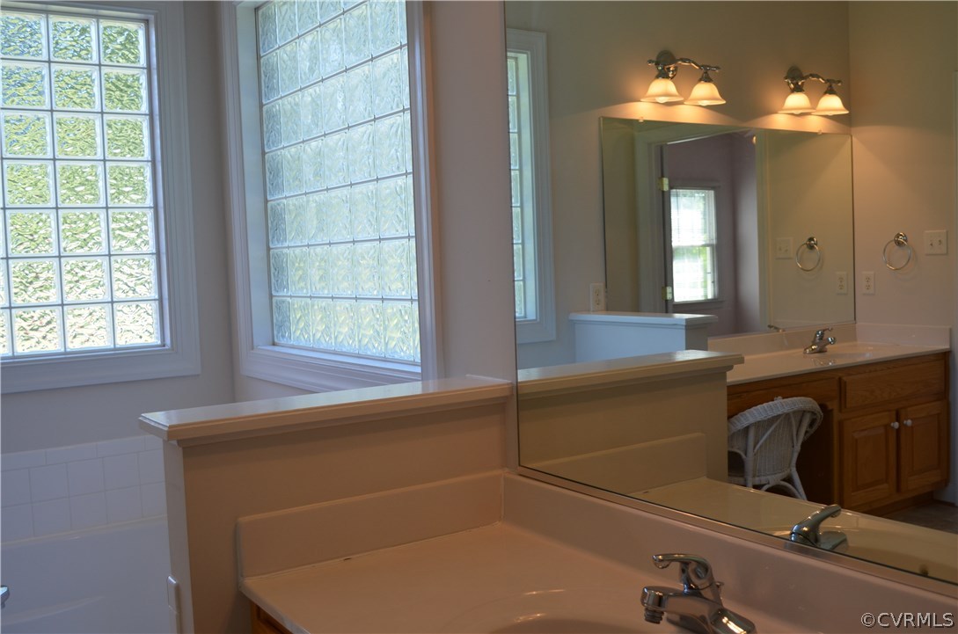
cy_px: 317
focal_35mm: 36
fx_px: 956
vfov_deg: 36.7
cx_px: 479
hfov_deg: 53.2
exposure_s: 1/125
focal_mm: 24
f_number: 5.6
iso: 320
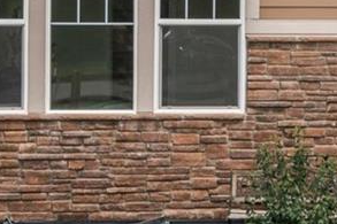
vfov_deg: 7.1
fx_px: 1787
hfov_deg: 10.5
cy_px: -27
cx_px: 472
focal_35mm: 191
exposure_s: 1/200
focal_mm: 35
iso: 400
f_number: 8
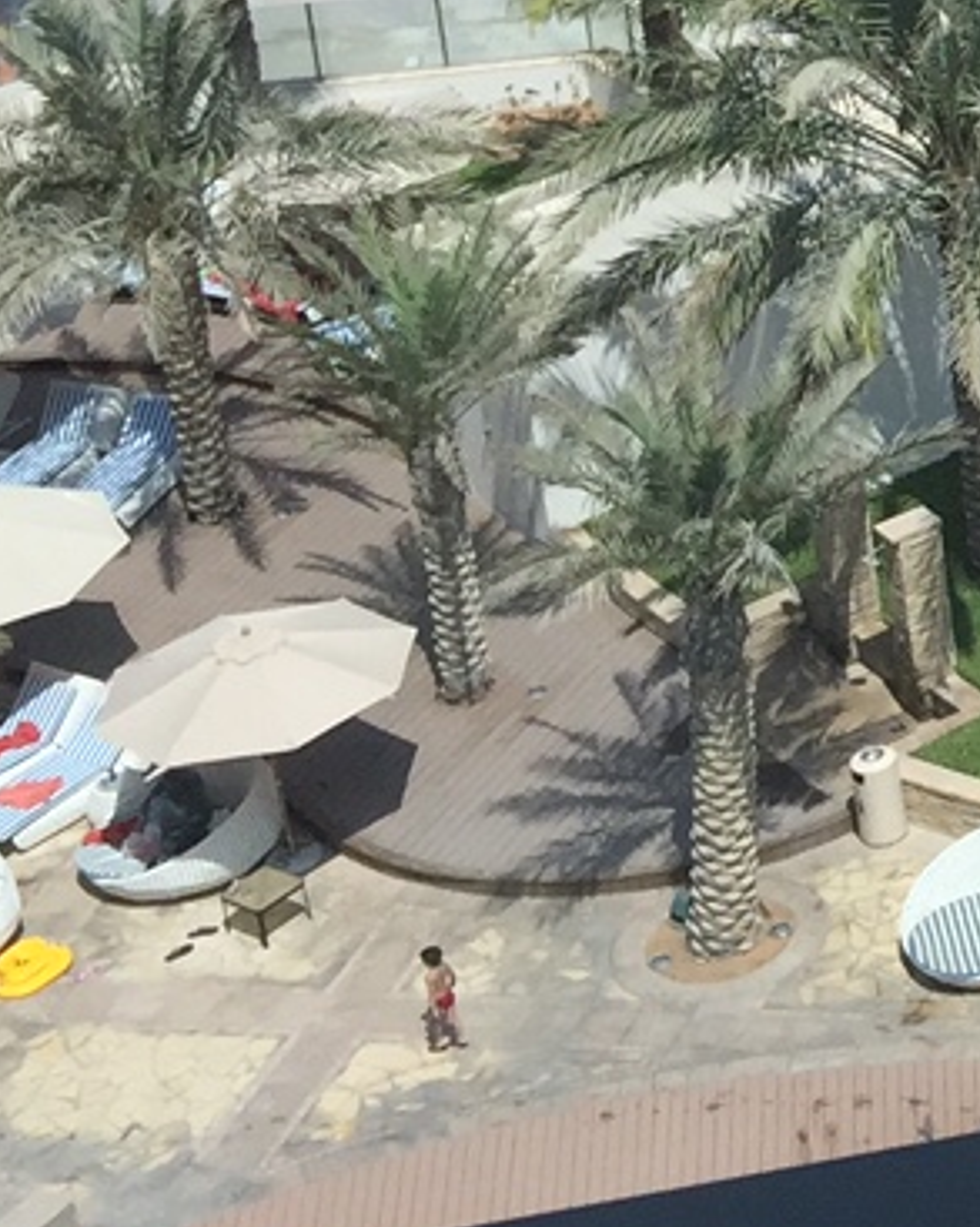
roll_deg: +0.4
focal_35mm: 126
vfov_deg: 14.7
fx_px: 4574
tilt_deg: -21.9
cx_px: 2545
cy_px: -314
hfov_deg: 10.2
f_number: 2.2
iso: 32
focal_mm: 4.15
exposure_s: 1/1163
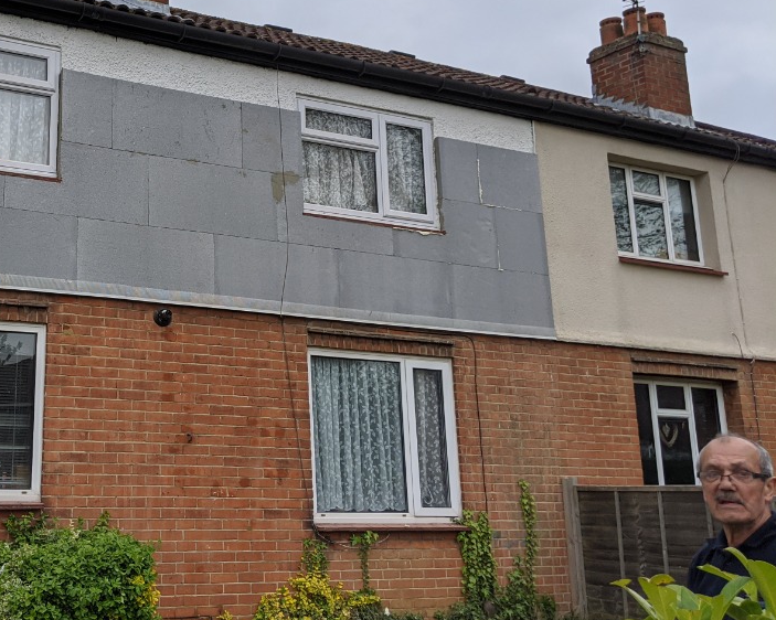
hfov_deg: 39.0
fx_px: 1033
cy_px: 233
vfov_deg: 33.3
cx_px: 118
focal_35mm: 45
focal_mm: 4.44
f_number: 1.8
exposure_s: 1/2611
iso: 59
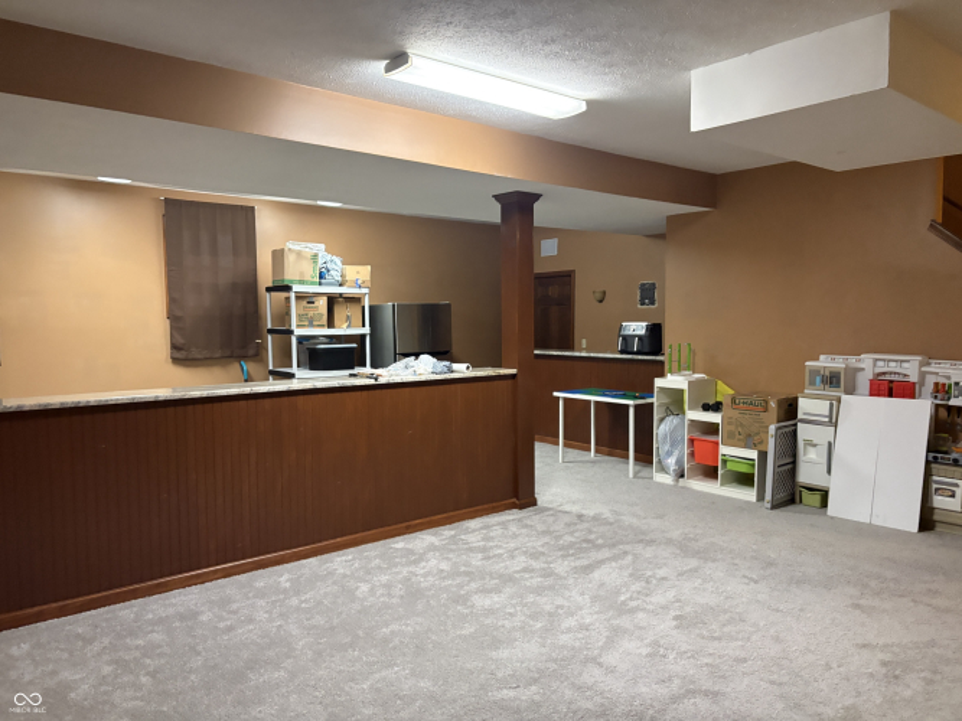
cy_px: 360
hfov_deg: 67.3
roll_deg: +0.4
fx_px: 722
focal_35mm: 26
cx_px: 481
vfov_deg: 53.0
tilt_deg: -1.5
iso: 400
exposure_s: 1/60
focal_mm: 5.96
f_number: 1.6
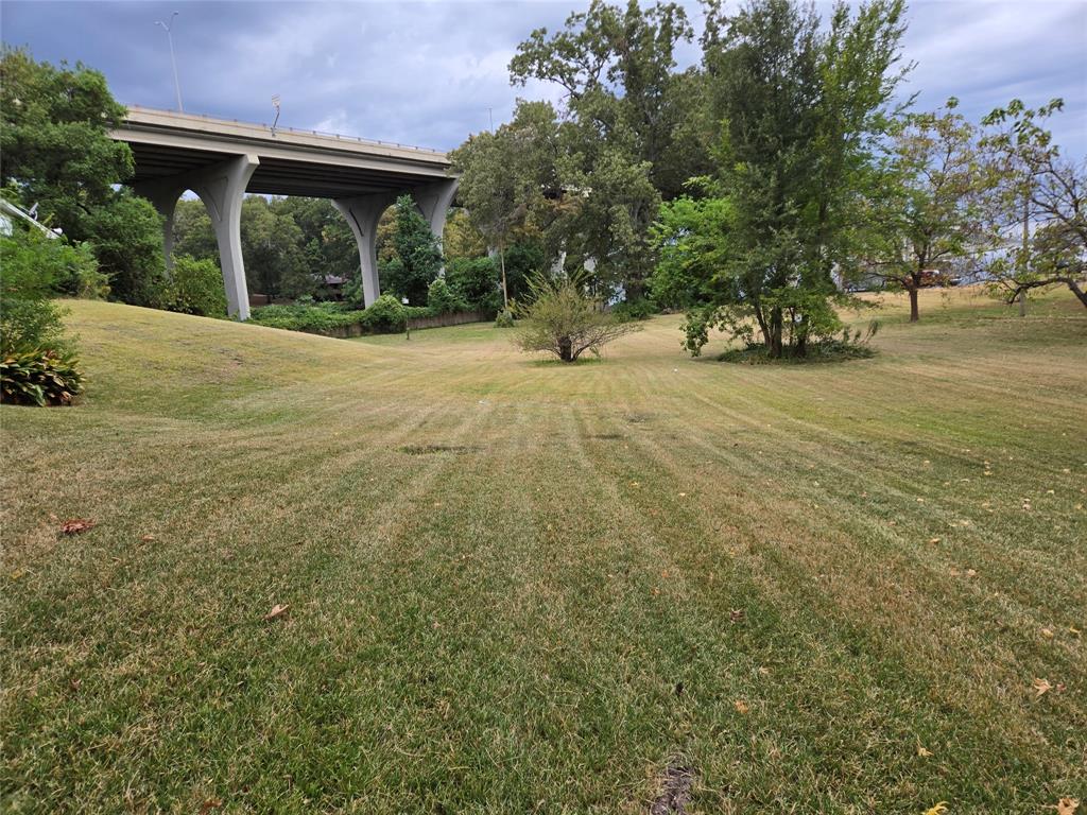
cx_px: 544
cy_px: 408
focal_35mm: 23
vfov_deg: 58.9
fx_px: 722
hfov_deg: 73.9
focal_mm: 5.4
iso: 50
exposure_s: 1/180
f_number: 1.8
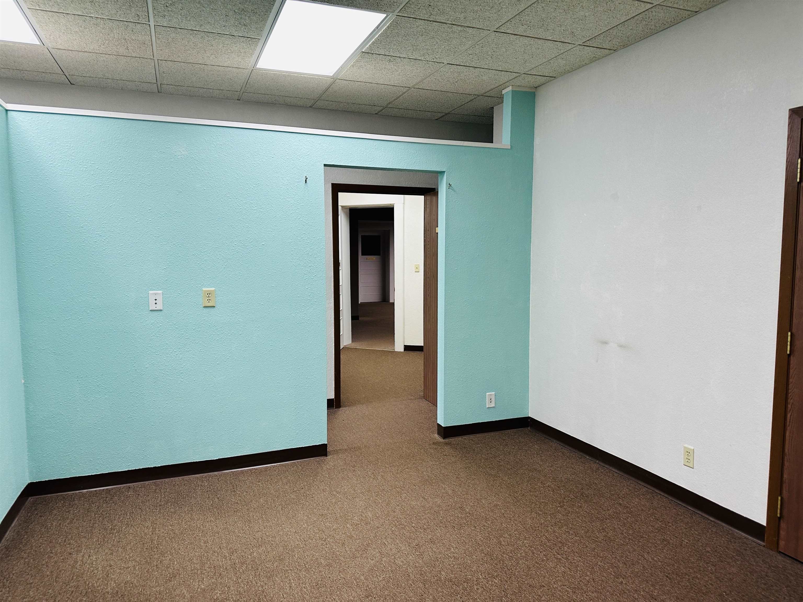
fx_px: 557
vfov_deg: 56.8
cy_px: 301
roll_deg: +0.3
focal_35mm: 24
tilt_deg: -5.6
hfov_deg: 71.6
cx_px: 402
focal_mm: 6.86
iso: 160
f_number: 1.78
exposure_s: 1/60
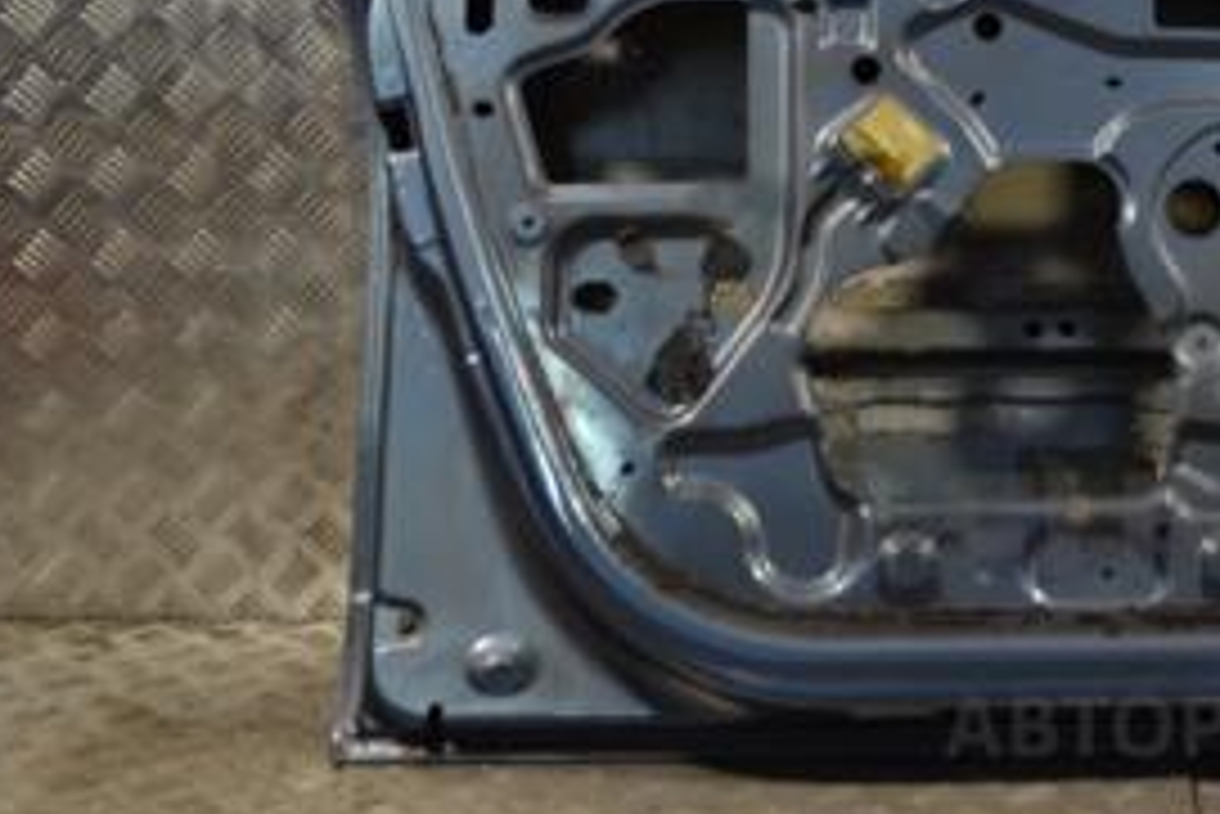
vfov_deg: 18.1
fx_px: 2475
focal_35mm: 73
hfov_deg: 27.4
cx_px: 860
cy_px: -58
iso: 100
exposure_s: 1/50
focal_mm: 22
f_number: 4
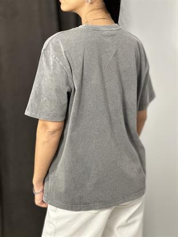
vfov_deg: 25.3
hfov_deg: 19.1
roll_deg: +2.6
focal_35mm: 77
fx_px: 528
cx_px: 89
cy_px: 118
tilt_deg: -11.8
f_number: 2.8
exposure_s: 1/33
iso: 160
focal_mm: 9
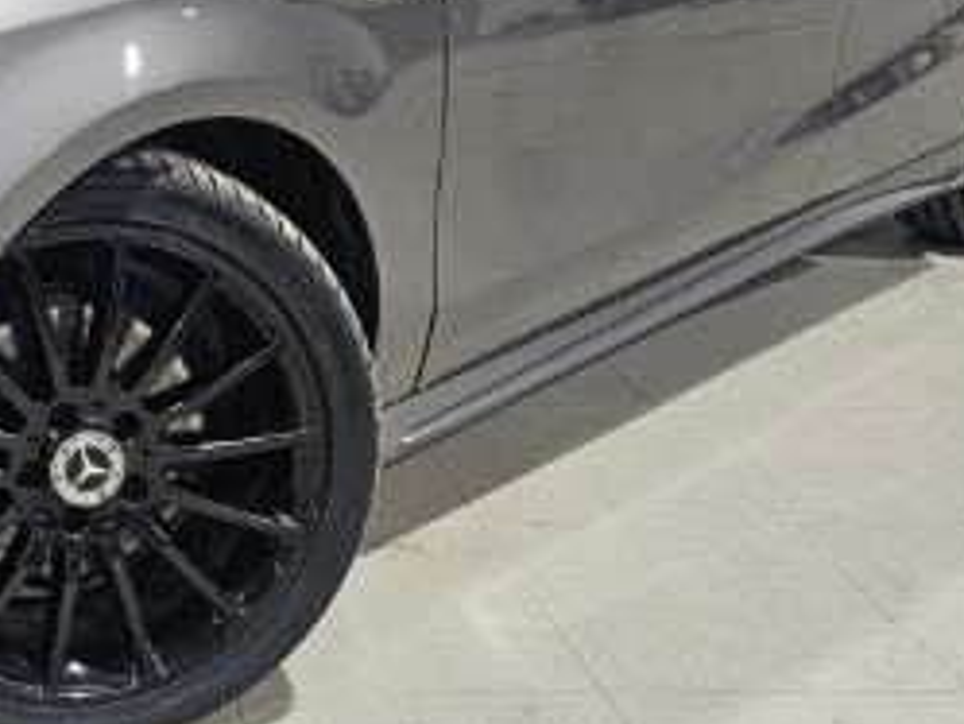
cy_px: 159
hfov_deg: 30.1
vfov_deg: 24.5
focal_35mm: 59
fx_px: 1644
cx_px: -35
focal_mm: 6.3
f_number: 1.7
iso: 160
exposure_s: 1/100
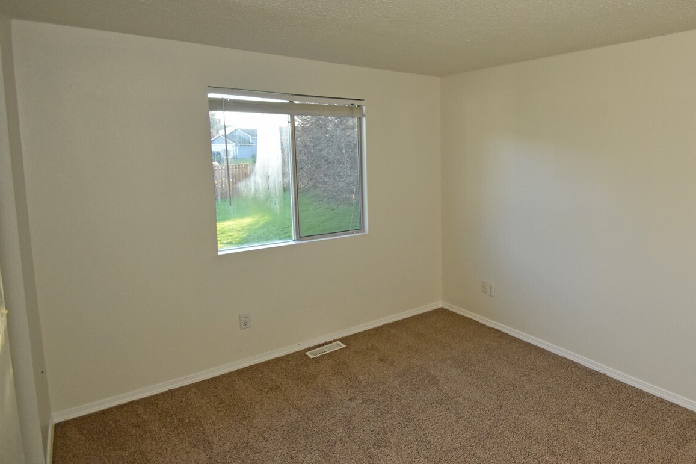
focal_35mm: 22
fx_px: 425
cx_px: 498
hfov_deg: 74.5
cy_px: 174
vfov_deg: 56.5
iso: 800
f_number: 4
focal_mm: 10
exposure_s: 1/125
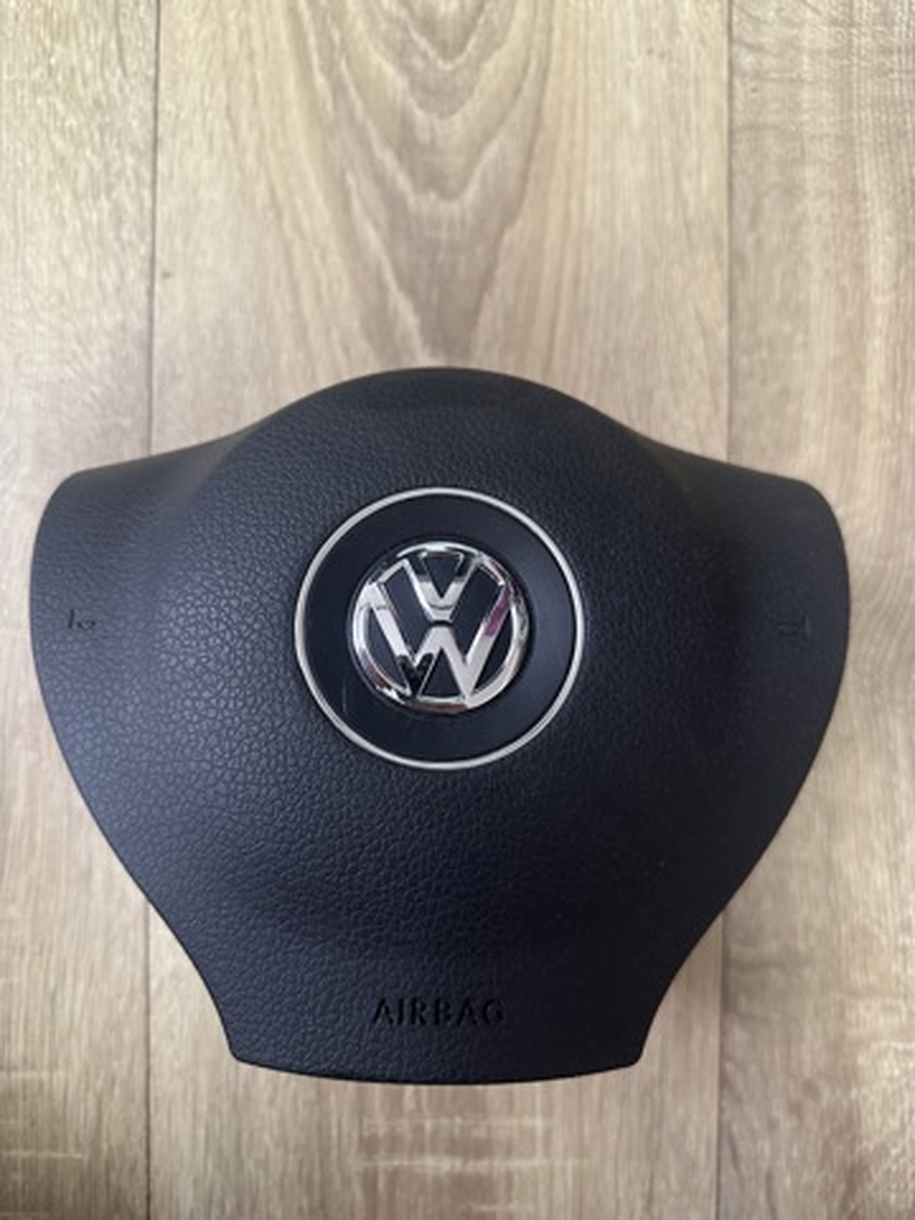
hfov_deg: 56.8
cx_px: 458
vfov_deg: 71.6
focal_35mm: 24
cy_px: 610
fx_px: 846
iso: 320
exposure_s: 1/60
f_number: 1.78
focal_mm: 6.86
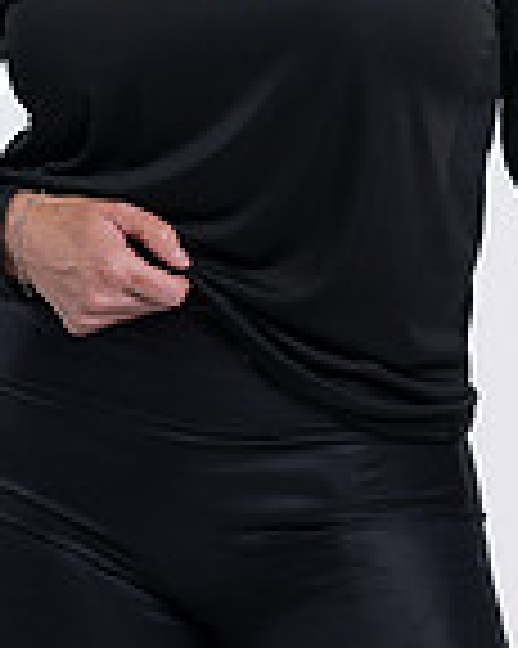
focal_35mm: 250
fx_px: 4796
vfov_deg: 7.7
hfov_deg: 6.2
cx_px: 306
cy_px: -18
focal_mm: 85
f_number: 4
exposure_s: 1/125
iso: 200
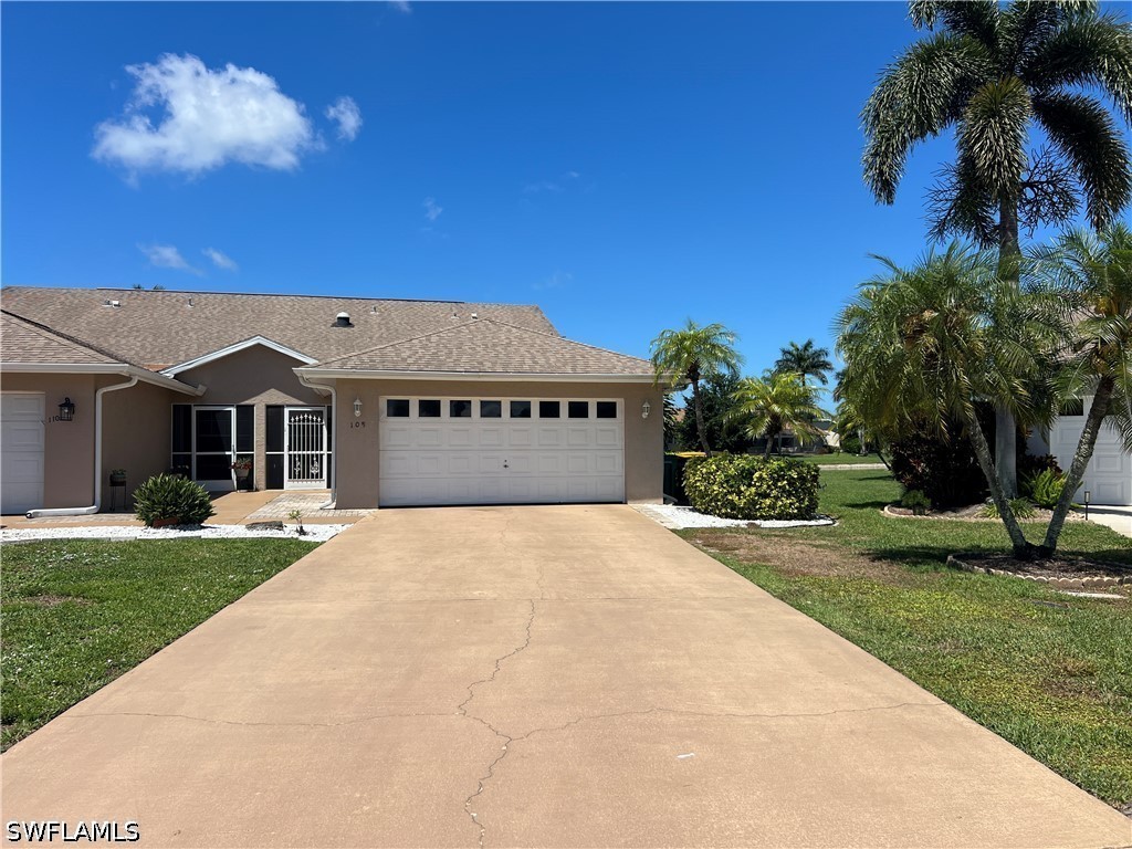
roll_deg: -0.1
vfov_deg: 53.1
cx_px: 566
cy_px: 424
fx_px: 850
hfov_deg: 67.3
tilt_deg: +1.3
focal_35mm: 26
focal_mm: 5.7
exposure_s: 1/5319
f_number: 1.5
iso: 50
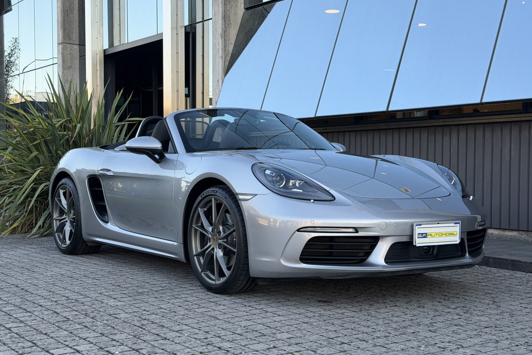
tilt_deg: -0.2
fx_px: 754
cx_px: 264
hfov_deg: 38.9
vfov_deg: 26.5
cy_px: 191
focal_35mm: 51
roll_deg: -1.0
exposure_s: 1/513
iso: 80
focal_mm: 6.76
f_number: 1.78
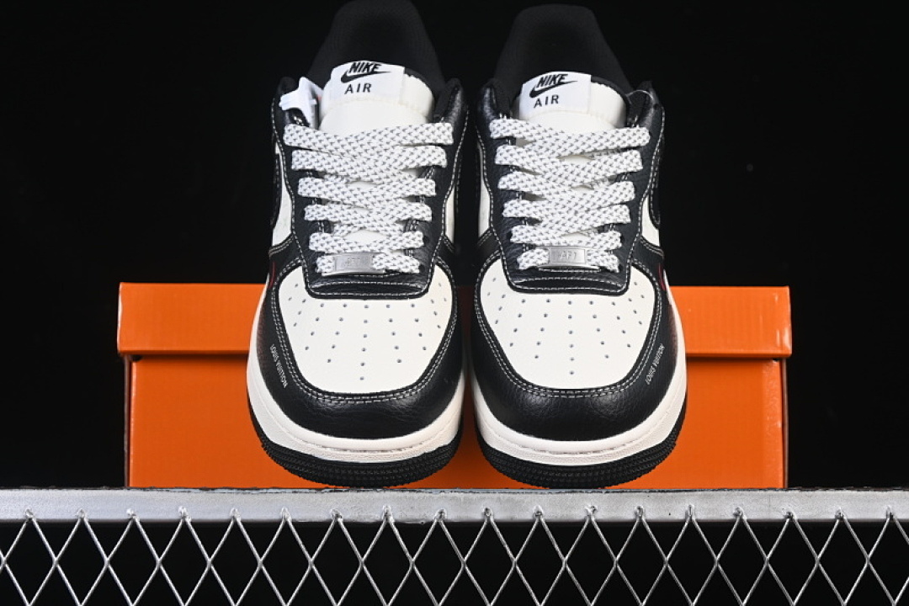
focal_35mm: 75
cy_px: 303
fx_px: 1894
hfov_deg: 27.0
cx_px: 454
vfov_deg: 18.2
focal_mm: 50
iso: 160
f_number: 7.1
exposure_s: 1/60
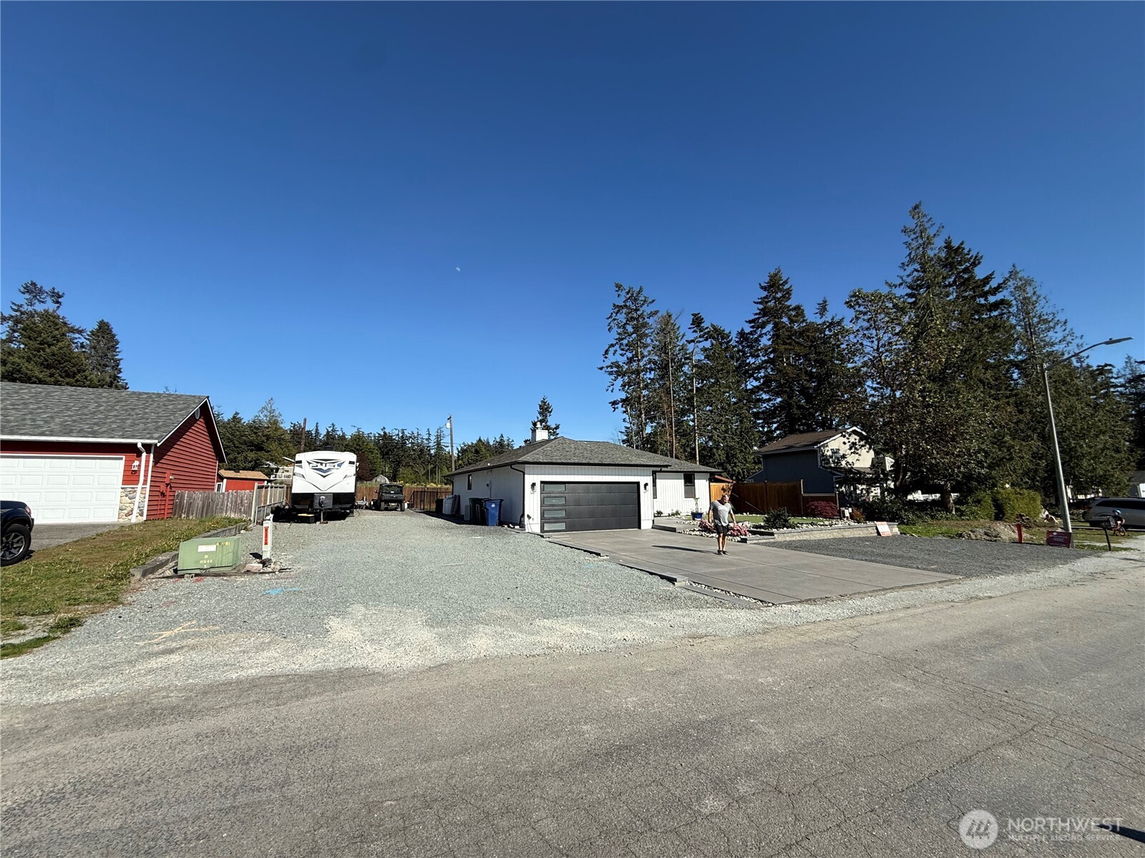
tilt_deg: +9.6
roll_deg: +0.7
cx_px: 572
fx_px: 463
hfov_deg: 102.1
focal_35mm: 14
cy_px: 429
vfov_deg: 85.7
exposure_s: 1/2506
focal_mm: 2.22
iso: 50
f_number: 2.2
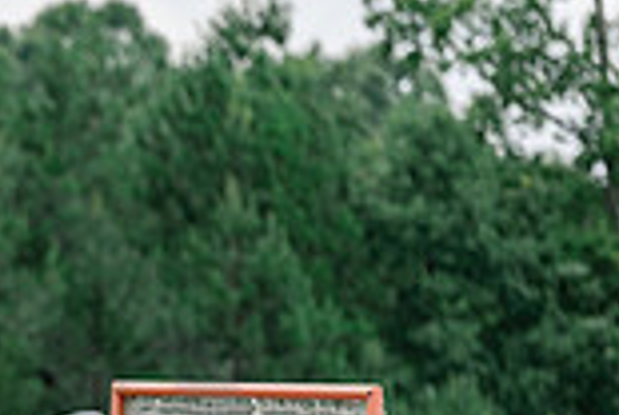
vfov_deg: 2.4
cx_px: -379
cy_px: 736
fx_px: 9975
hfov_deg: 3.5
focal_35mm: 579
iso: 250
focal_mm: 155
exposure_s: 1/800
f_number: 3.5
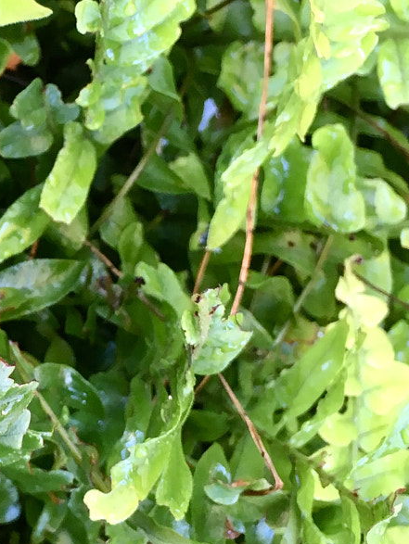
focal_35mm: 79
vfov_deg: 24.7
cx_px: -36
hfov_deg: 18.0
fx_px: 1243
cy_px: 222
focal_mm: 4.15
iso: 50
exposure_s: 1/30
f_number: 2.2
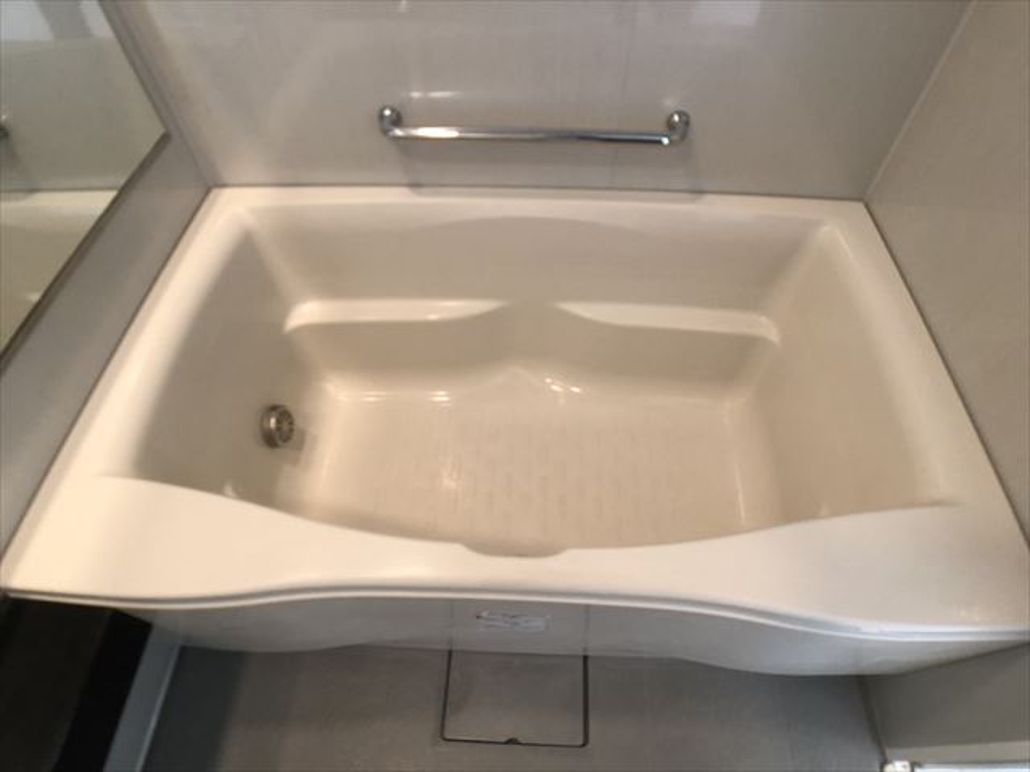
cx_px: 515
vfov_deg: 49.7
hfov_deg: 63.4
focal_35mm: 28
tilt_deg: -55.8
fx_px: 833
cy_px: 386
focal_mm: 3.99
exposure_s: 1/17
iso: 50
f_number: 1.8
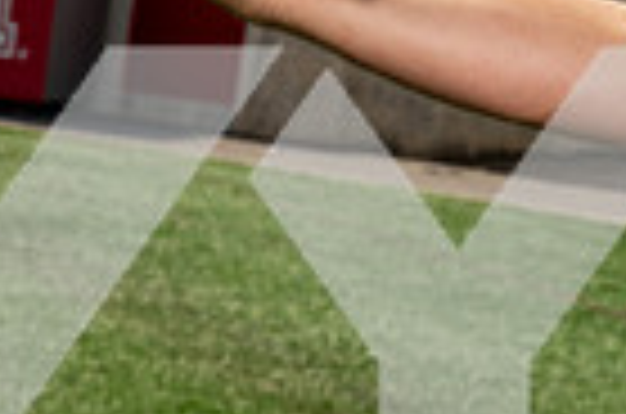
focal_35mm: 201
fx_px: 3487
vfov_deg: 6.7
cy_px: -259
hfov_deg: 10.2
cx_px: 658
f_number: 8
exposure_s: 1/320
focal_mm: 48
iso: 100
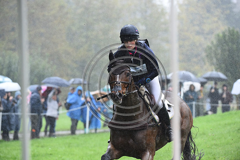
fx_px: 1599
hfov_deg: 8.6
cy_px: 80
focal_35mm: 240
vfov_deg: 5.7
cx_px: 120
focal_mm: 240
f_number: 5.6
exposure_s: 1/1000
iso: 2500
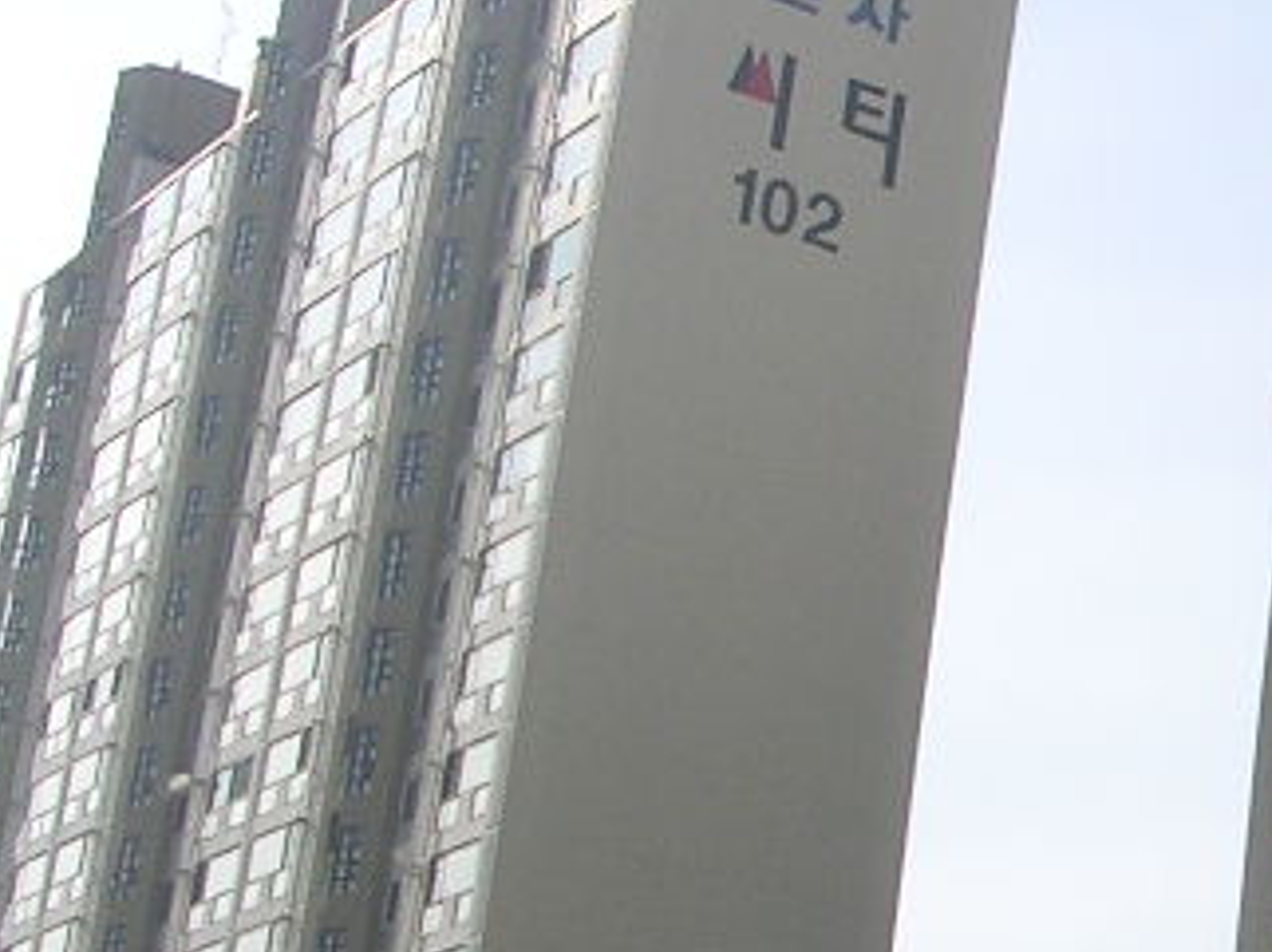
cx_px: 1896
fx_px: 4443
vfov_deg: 12.2
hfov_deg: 15.1
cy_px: 395
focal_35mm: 121
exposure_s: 1/340
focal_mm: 5.8
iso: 50
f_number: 5.6
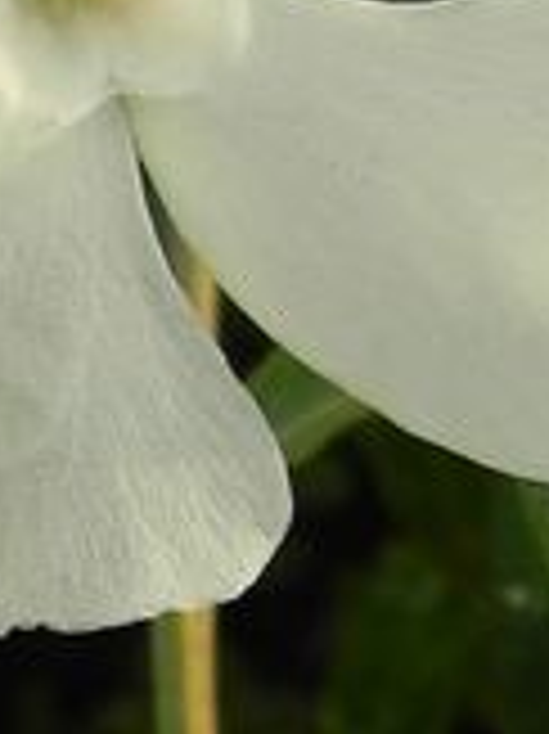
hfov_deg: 7.4
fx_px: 4256
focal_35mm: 201
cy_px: 450
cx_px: 486
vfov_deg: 9.8
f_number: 3.5
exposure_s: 1/400
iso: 160
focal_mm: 7.3
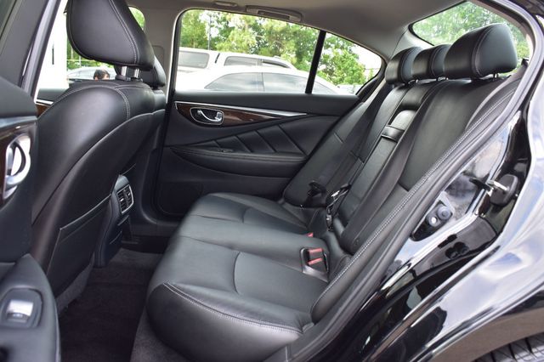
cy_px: 181
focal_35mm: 34
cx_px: 272
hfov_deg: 55.1
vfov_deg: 38.3
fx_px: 521
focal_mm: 23
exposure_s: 1/60
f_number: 8
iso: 400
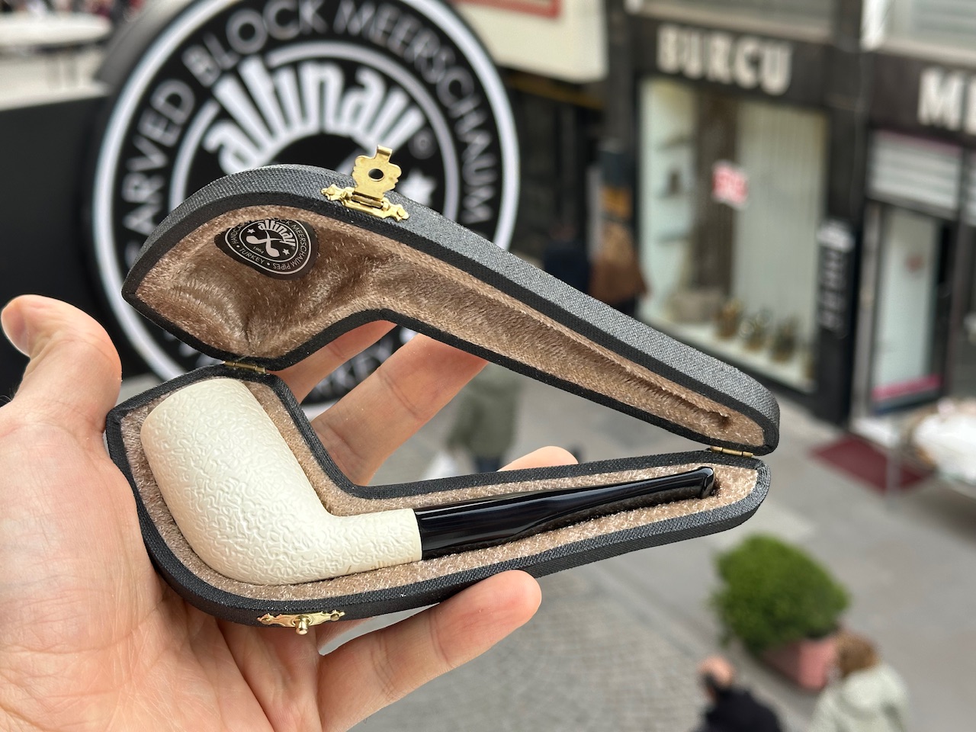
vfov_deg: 30.3
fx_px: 1353
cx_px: 488
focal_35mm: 48
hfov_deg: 39.7
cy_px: 366
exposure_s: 1/303
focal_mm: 6.86
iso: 64
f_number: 1.78
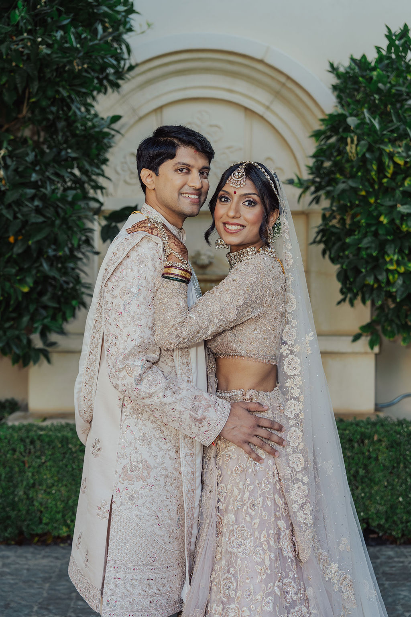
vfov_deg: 41.9
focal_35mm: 47
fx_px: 805
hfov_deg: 28.6
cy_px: 308
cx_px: 206
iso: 200
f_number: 3.2
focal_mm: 47
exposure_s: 1/160
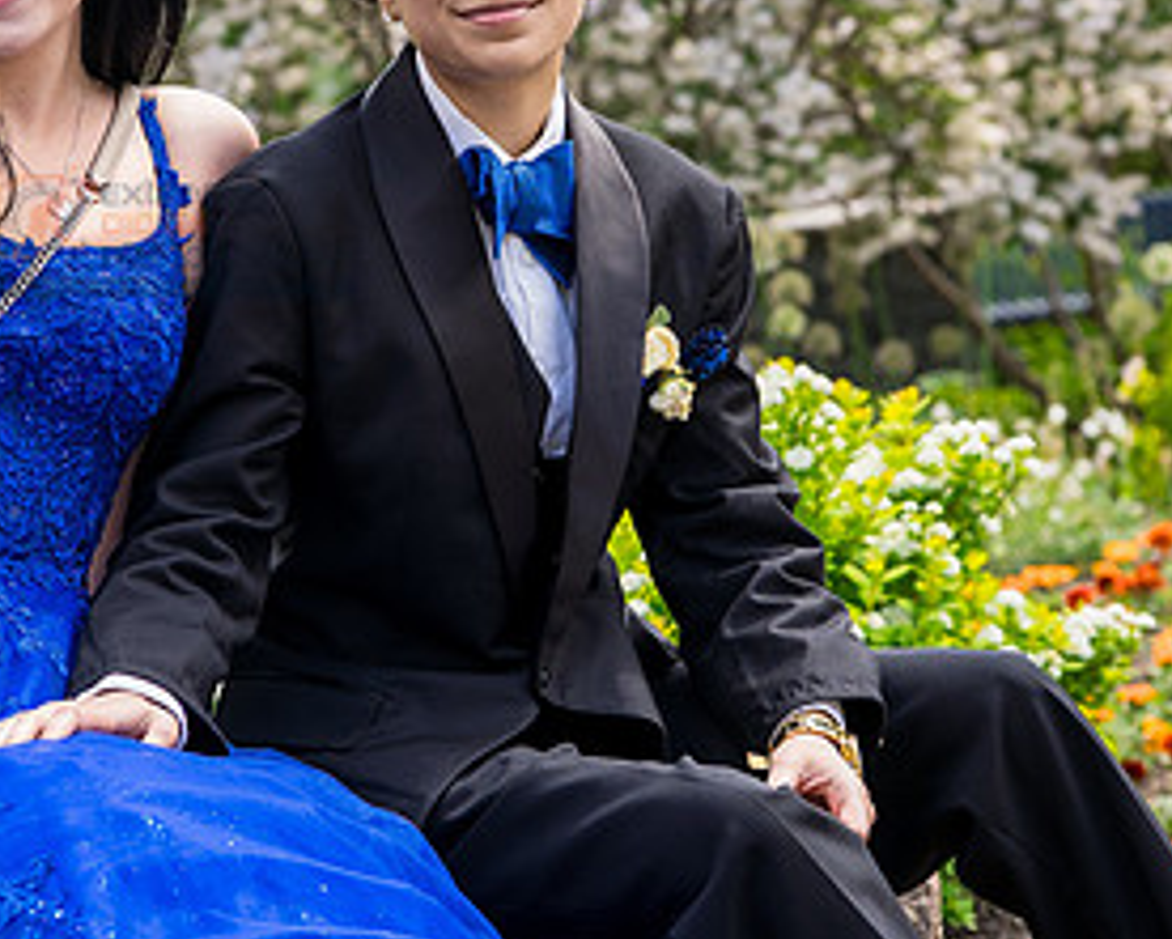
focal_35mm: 151
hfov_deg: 12.7
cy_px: 95
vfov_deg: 10.2
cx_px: 415
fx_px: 5240
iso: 160
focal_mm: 51
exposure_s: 1/320
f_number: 3.5
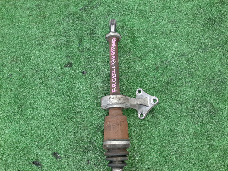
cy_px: 86
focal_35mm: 26
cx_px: 114
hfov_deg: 67.3
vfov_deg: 53.1
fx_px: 171
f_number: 1.7
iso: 185
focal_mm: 3.93
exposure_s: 1/33
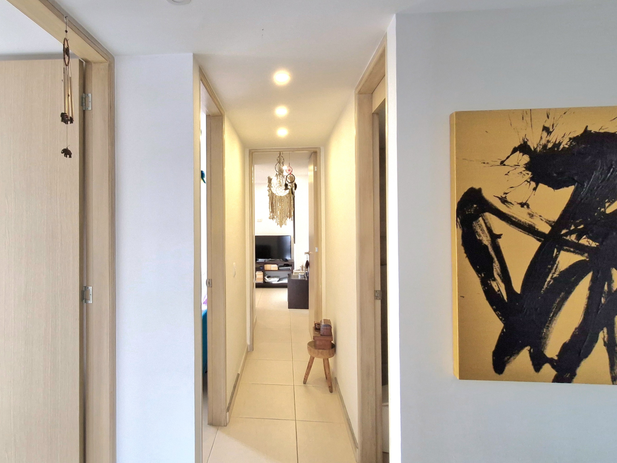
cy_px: 205
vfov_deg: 68.5
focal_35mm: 19
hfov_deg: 83.8
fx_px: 339
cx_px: 251
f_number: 2.2
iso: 320
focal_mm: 1.74
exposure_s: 1/40
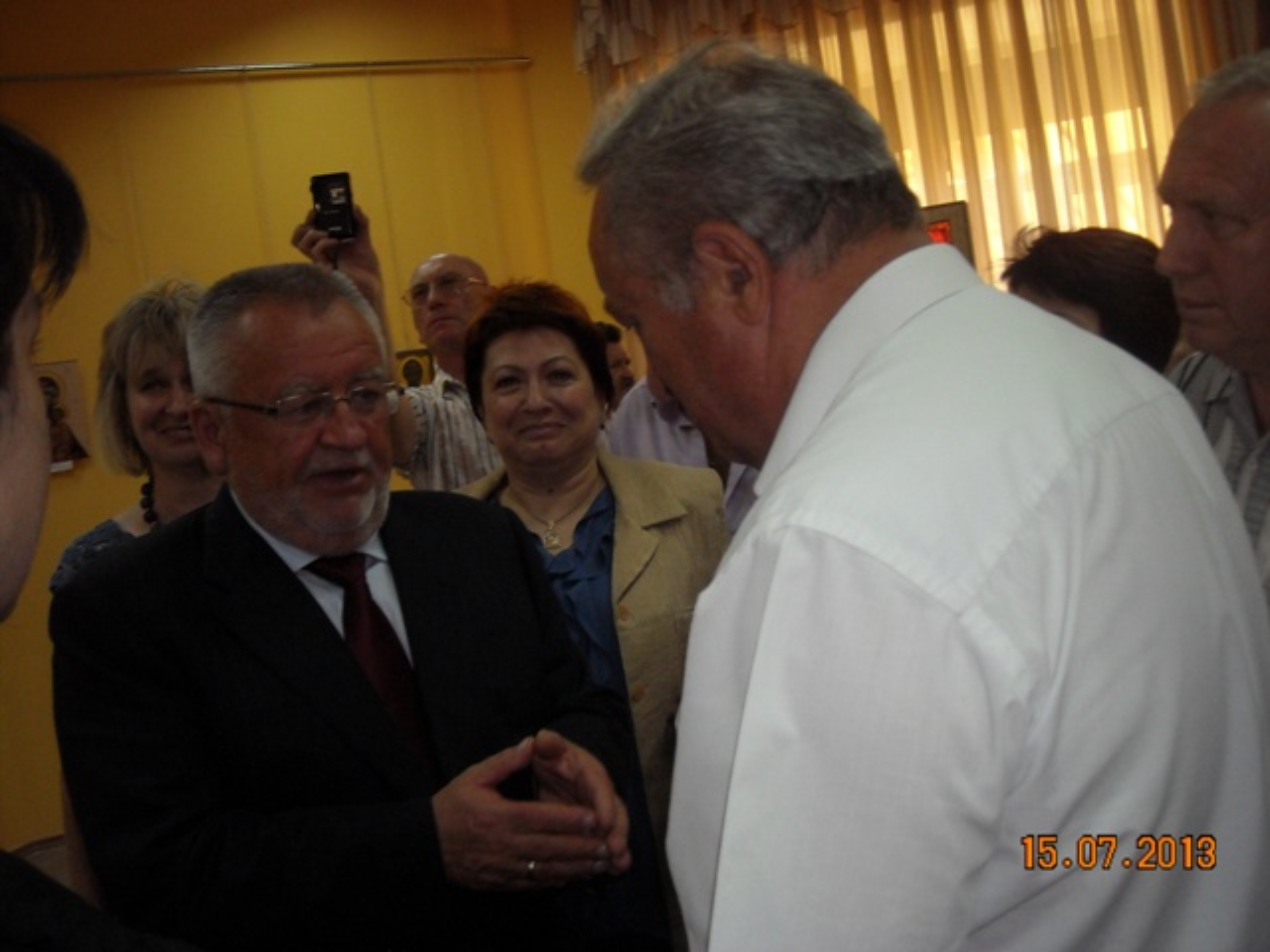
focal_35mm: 35
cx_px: 635
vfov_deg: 40.7
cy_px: 476
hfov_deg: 52.6
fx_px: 1284
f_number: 2.8
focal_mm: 5.7
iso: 200
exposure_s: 1/60
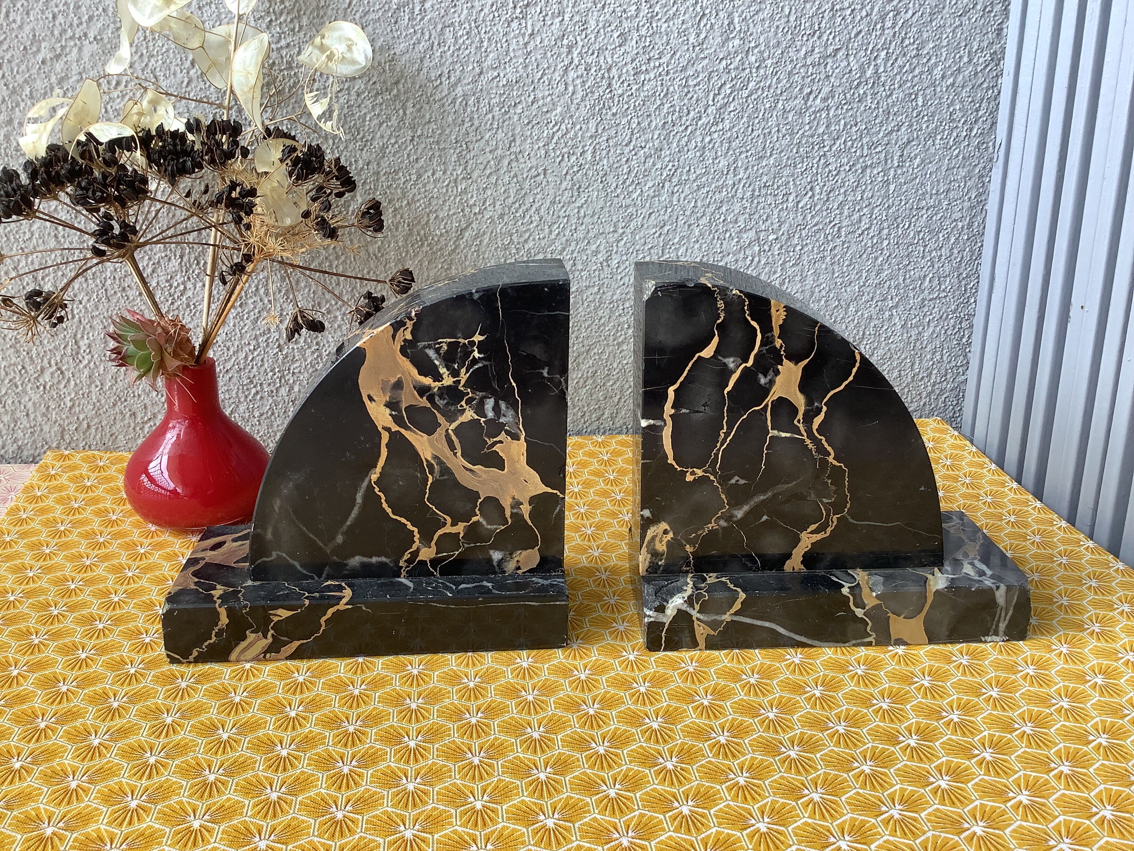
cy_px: 426
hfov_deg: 58.4
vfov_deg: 45.4
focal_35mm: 31
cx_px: 567
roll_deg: -0.6
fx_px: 1016
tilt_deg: -17.6
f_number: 2.4
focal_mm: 3.3
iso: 40
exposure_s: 1/100
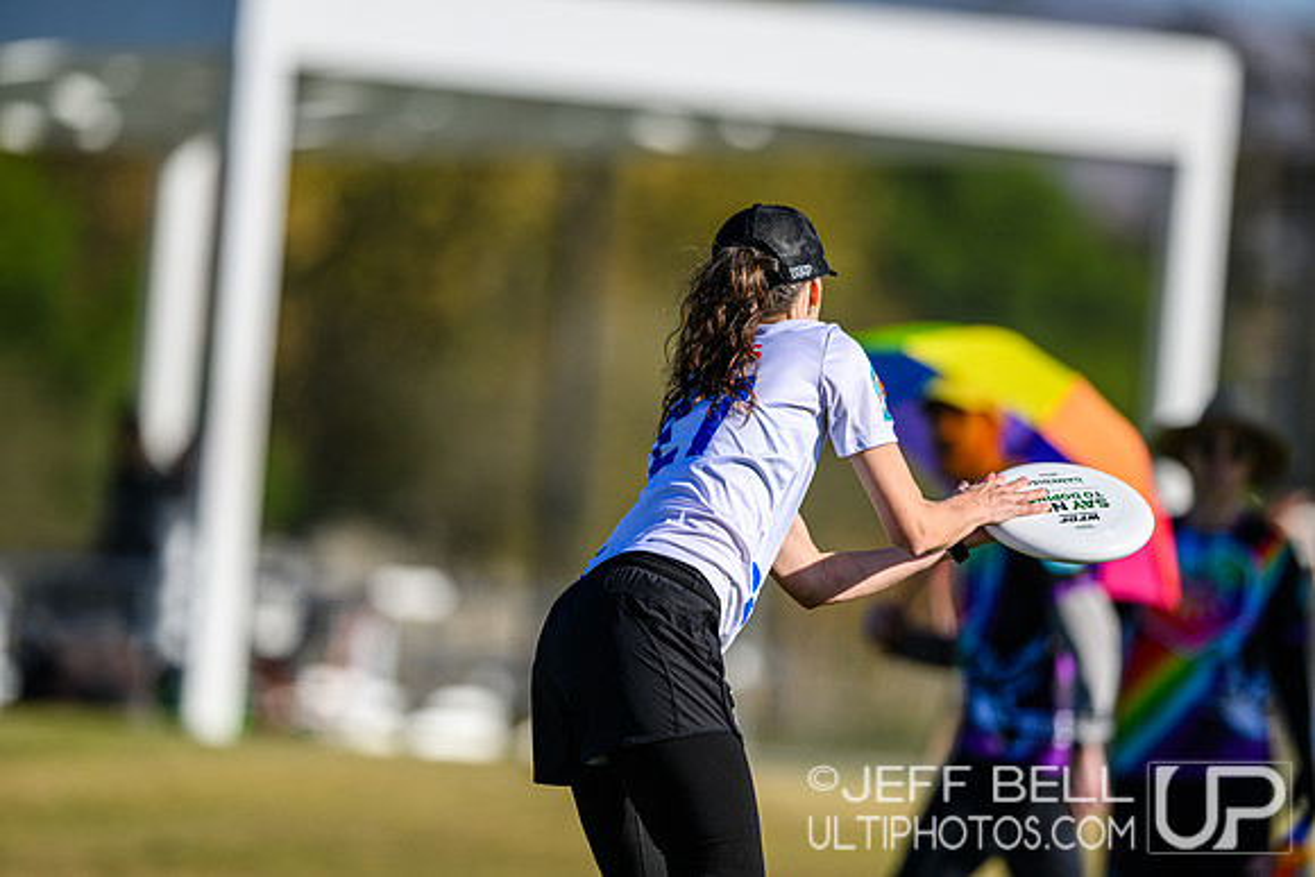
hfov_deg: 5.2
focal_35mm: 400
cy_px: 438
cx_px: 658
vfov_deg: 3.4
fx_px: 14614
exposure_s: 1/2500
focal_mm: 400
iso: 100
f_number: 3.2
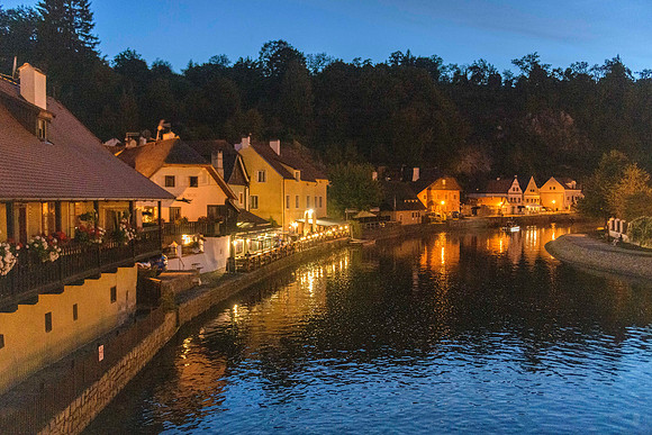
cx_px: 326
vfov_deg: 39.7
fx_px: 603
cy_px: 218
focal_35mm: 33
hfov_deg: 56.8
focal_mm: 32
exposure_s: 1/60
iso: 12800
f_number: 2.8
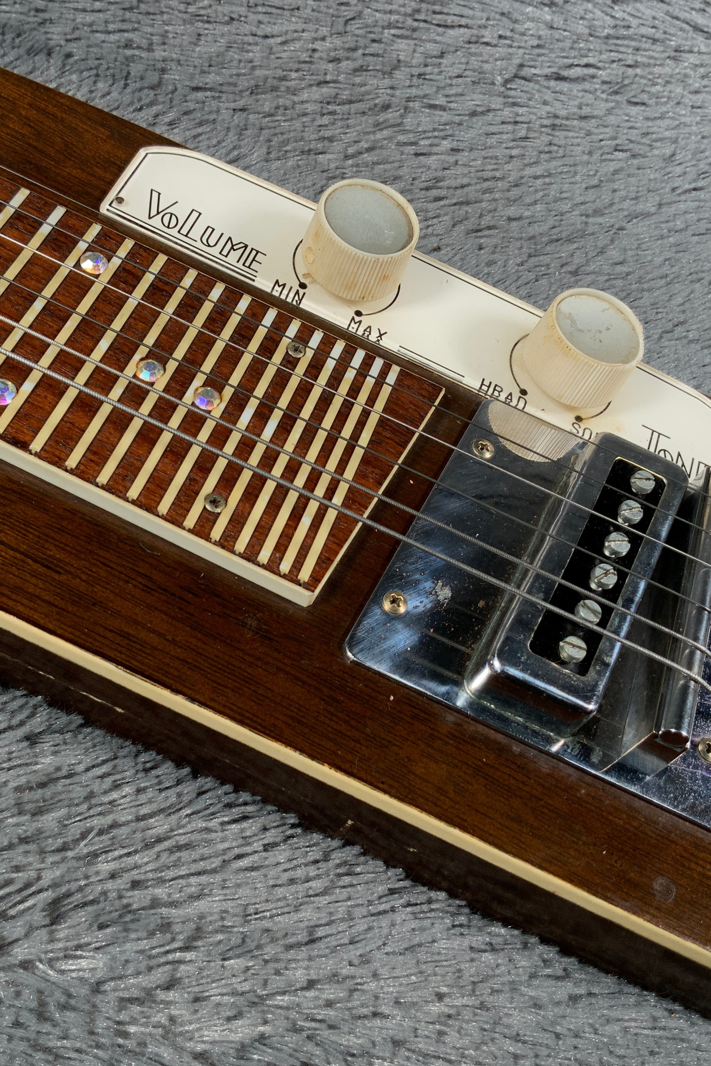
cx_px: 312
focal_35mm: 41
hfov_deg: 32.6
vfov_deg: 47.4
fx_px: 1214
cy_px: 541
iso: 25
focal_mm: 3
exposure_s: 1/104
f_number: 1.8
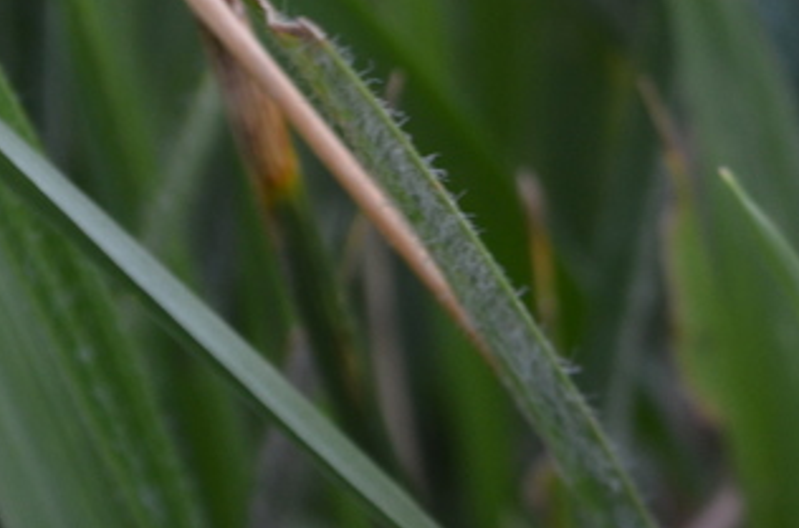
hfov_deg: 8.0
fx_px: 5591
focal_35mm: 253
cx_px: 1171
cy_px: 114
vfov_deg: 5.4
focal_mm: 55
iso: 400
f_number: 8
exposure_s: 1/60
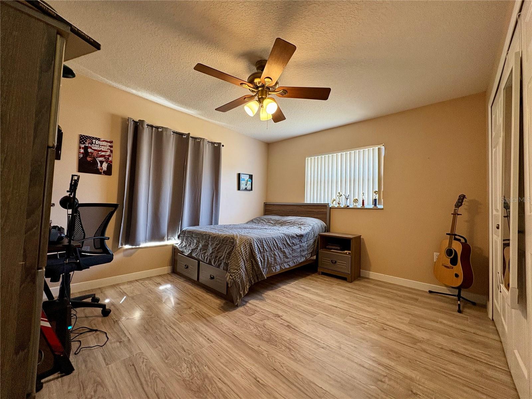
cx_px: 266
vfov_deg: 85.7
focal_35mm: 14
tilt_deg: +2.9
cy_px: 200
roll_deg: -1.3
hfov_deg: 102.1
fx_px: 215
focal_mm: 2.22
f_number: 2.2
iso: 160
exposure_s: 1/60
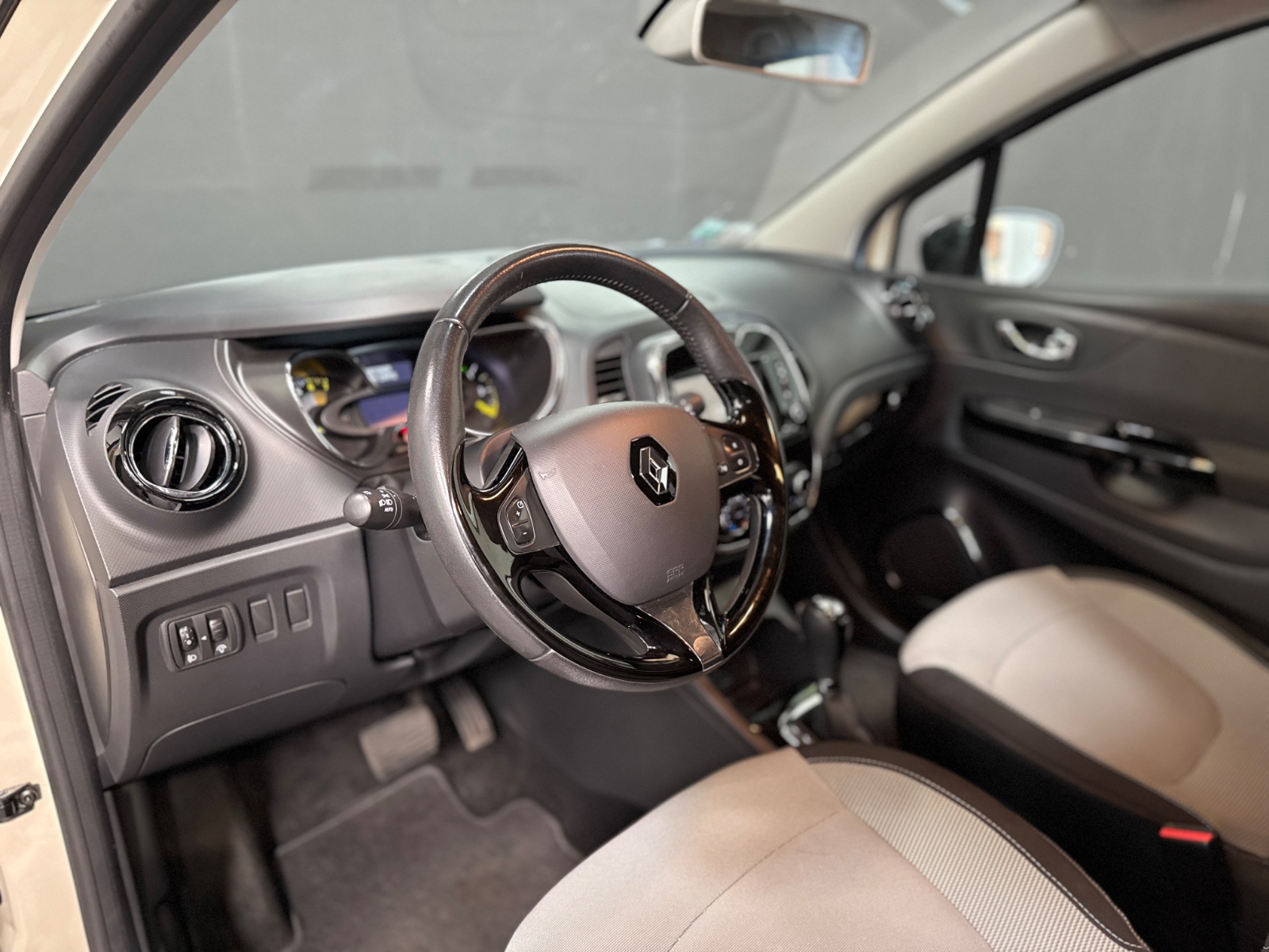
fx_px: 880
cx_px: 634
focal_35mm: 24
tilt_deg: -19.1
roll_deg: -0.2
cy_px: 476
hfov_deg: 71.6
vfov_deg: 56.8
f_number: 1.78
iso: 640
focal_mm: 6.76
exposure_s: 1/33
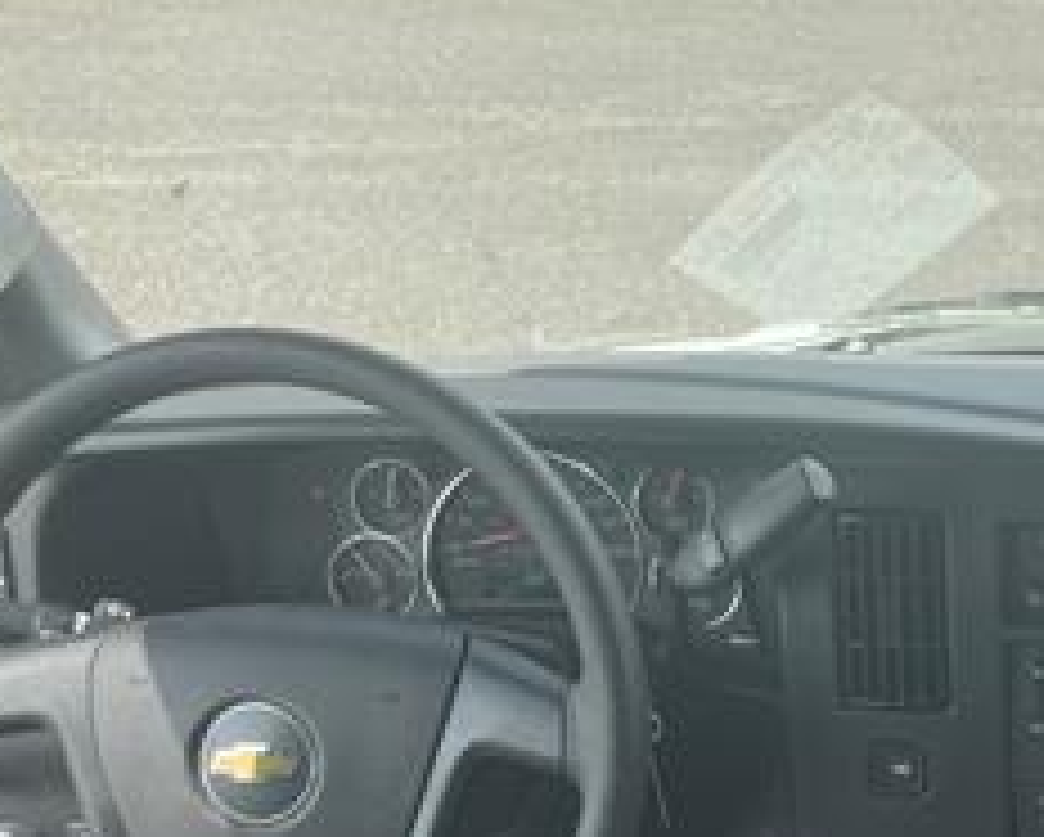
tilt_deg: -29.3
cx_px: 1336
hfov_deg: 24.0
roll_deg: +0.7
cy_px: 684
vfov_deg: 21.6
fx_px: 2165
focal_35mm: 70
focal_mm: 4.2
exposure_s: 1/287
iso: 32
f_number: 1.6
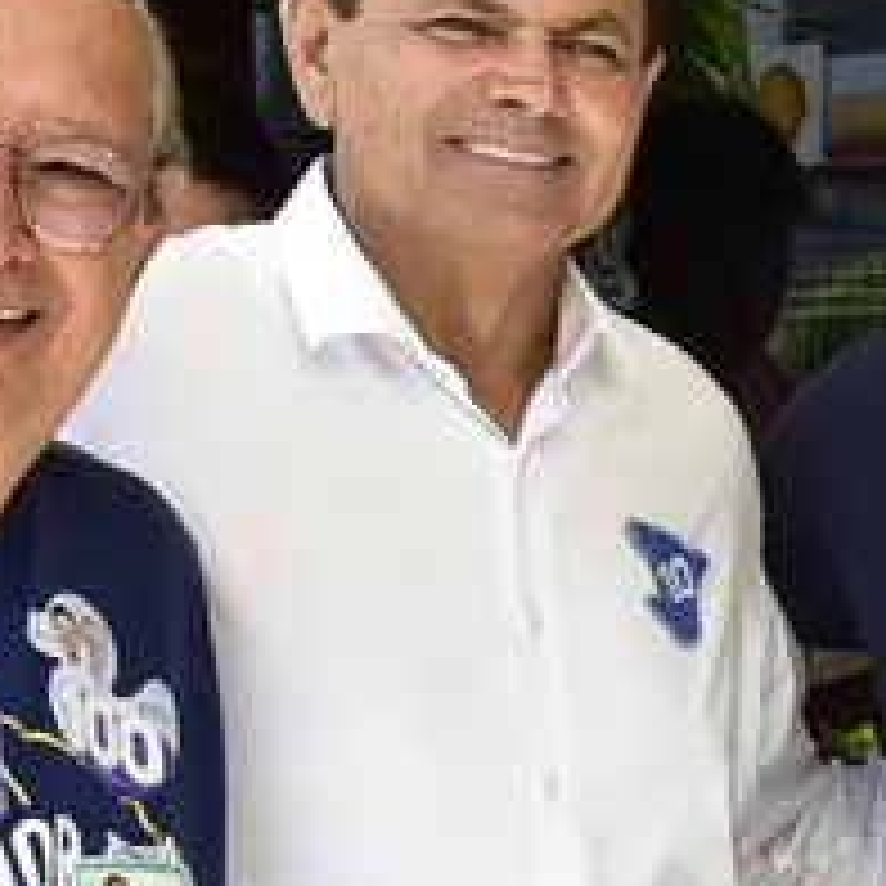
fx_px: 3967
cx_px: 1264
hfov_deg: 12.2
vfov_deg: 12.5
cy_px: 971
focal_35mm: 137
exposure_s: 1/200
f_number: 5.6
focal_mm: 31
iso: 400
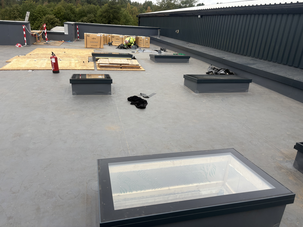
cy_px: 114
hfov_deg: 67.3
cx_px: 152
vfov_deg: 53.1
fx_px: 228
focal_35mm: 26
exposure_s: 1/1953
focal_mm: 5.96
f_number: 1.6
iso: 50
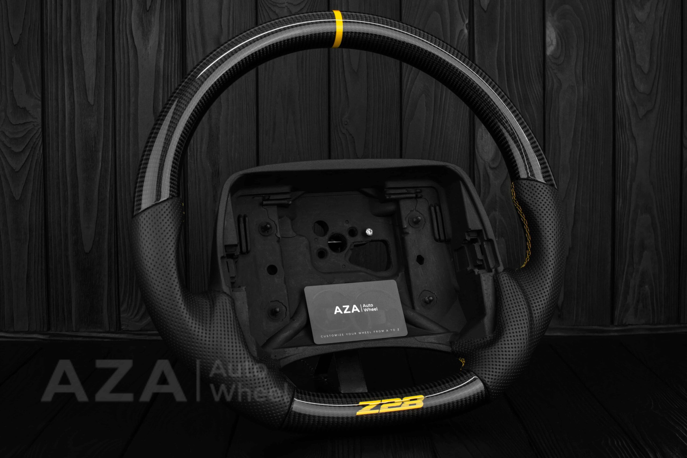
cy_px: 229
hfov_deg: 37.8
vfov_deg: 25.8
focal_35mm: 52
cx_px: 344
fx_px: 1002
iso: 500
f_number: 6.3
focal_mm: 35
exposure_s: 1/125
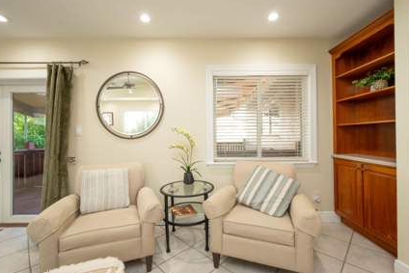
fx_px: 182
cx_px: 205
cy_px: 133
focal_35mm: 16
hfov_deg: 96.7
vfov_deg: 73.8
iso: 1250
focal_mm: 14
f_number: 8
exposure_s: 1/60
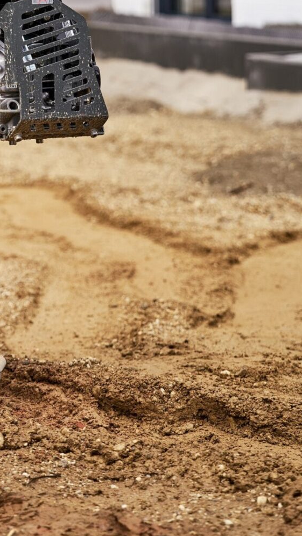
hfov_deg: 9.4
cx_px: -56
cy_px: 23
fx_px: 1808
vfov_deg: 16.6
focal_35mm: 127
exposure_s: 1/1600
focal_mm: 59
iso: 100
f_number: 2.8
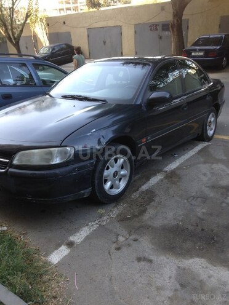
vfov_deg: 55.4
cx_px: 114
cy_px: 152
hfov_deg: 42.9
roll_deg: +4.6
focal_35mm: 33
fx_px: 291
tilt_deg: -20.2
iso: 50
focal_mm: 4.12
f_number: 2.4
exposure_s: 1/120
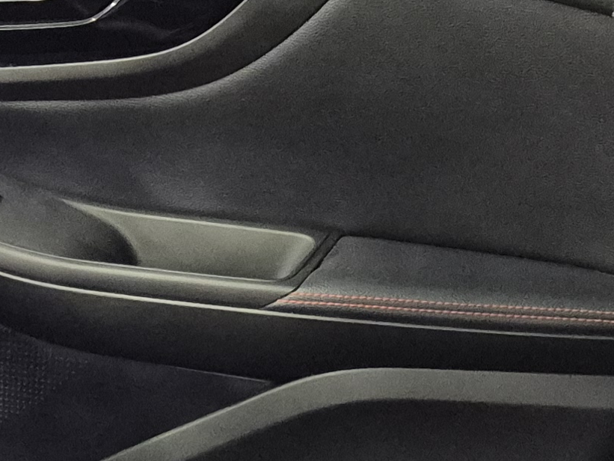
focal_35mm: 112
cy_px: 817
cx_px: -259
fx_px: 1987
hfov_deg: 16.3
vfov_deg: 12.2
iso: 1250
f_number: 1.8
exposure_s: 1/60
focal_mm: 5.4
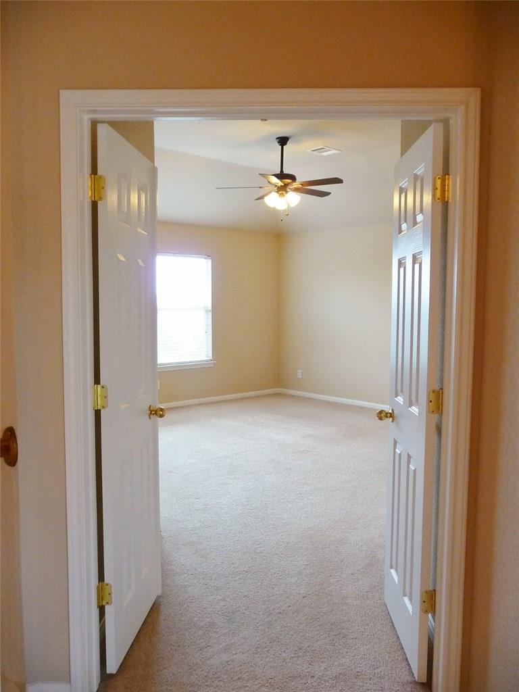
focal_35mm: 28
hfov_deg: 49.7
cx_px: 260
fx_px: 560
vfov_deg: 63.4
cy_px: 346
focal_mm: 4.7
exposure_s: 1/30
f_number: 3.3
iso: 200
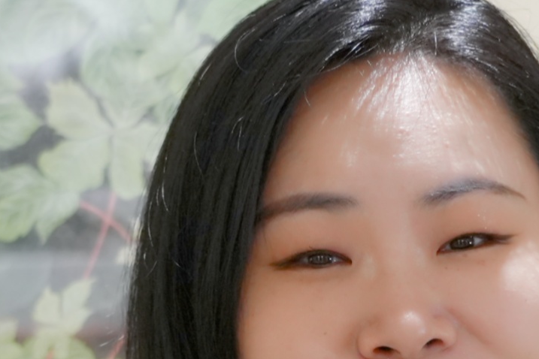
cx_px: 369
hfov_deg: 8.1
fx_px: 3788
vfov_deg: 5.4
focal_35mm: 253
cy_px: 613
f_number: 4
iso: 1600
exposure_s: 1/125
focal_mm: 45
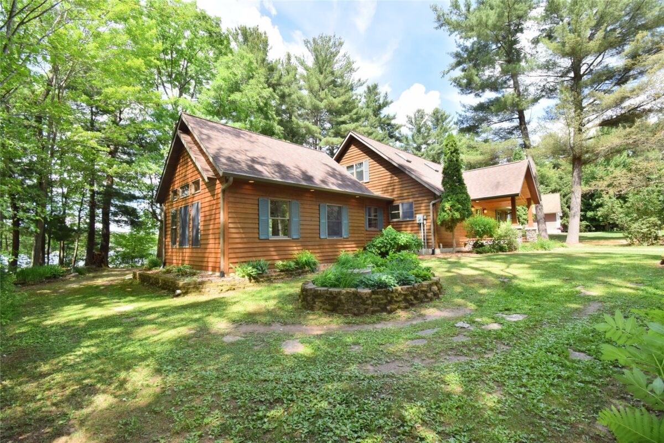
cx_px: 332
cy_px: 222
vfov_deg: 77.3
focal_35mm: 15
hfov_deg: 100.4
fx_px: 277
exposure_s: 1/200
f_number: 9
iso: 320
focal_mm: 10
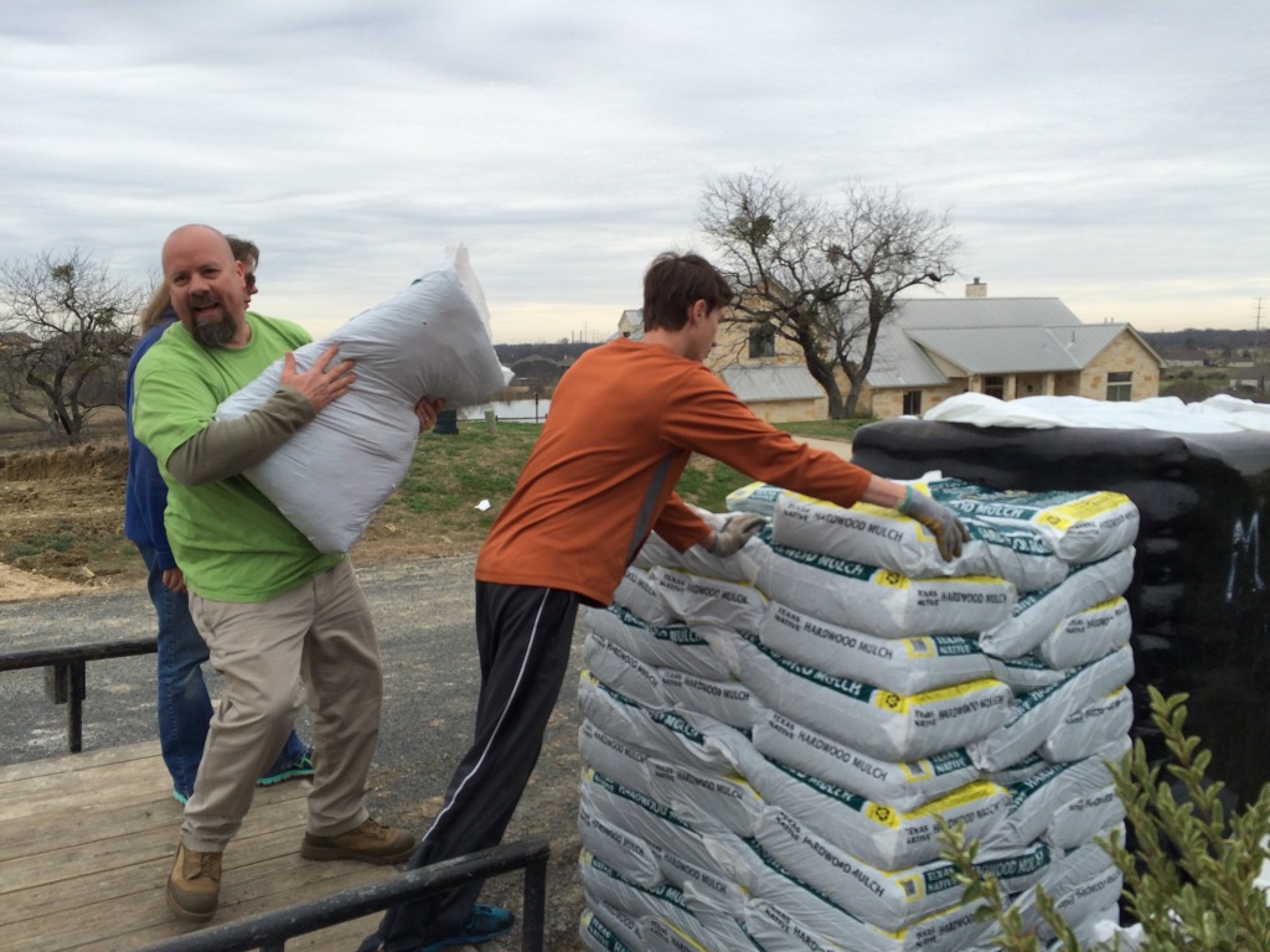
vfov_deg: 48.2
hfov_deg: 61.7
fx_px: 1064
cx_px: 635
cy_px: 476
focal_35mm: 29
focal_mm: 4.15
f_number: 2.2
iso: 32
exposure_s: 1/595
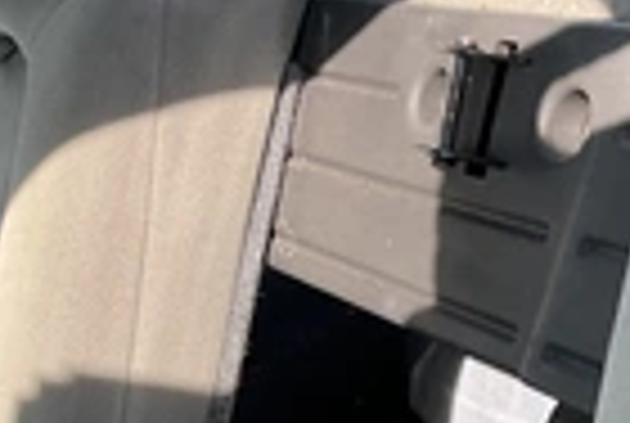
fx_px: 1508
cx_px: 76
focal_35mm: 86
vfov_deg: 15.7
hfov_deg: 23.1
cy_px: 423
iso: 25
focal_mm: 3
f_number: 1.8
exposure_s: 1/269
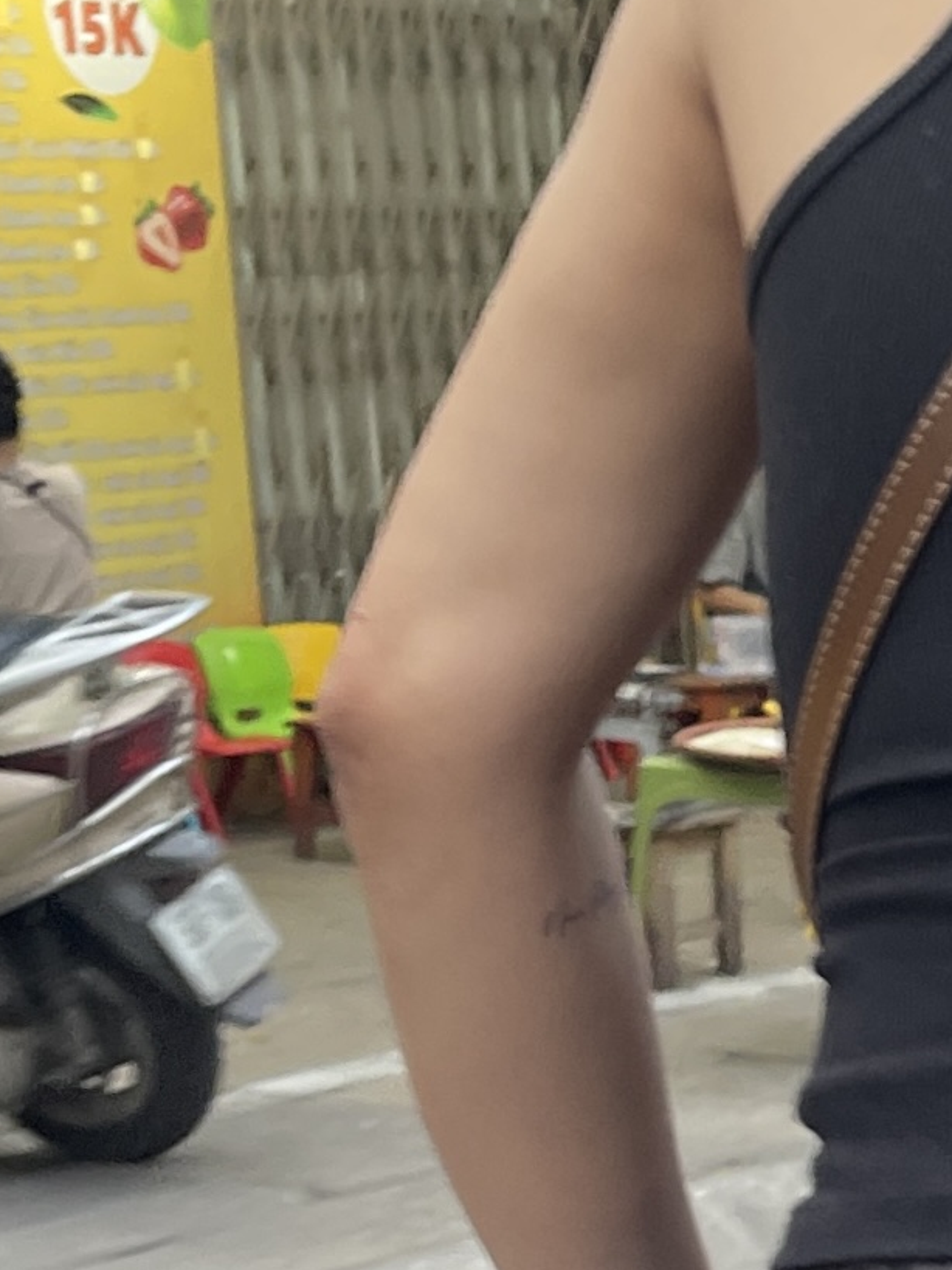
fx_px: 2971
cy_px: 1029
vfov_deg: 23.7
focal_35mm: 81
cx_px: 1506
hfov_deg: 16.3
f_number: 1.6
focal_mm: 5.1
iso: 125
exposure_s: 1/50
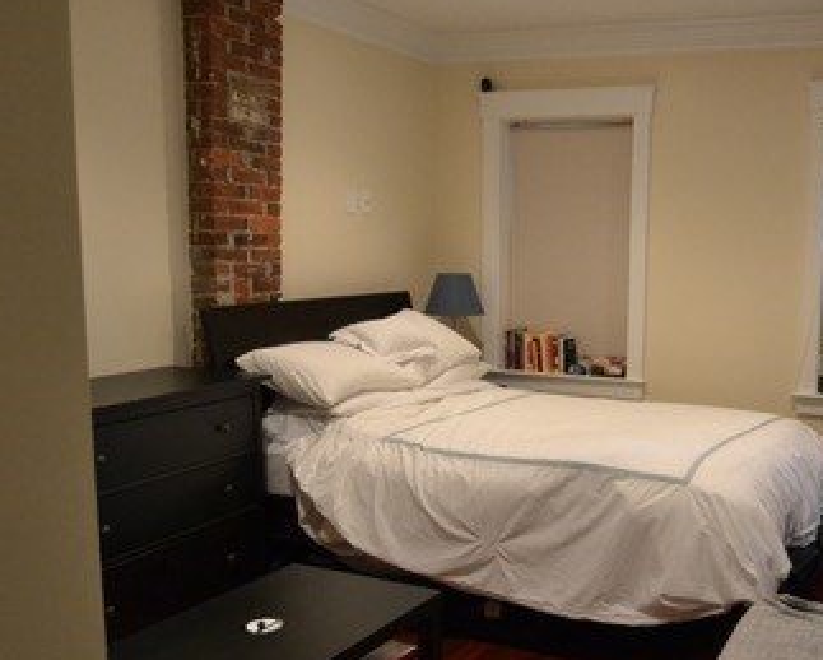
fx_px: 951
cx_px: 591
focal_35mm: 39
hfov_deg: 45.6
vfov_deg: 38.2
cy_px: 371
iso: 1400
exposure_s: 1/60
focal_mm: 14
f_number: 3.8
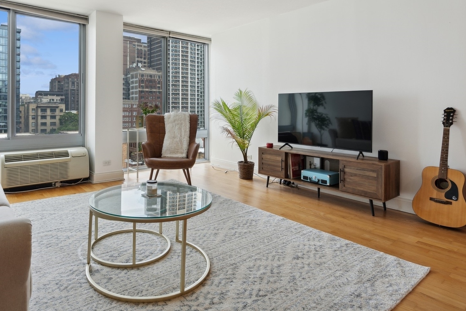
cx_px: 185
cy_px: 109
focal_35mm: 22
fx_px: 285
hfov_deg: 77.6
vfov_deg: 56.2
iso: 320
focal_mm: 16
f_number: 8
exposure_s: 1/60
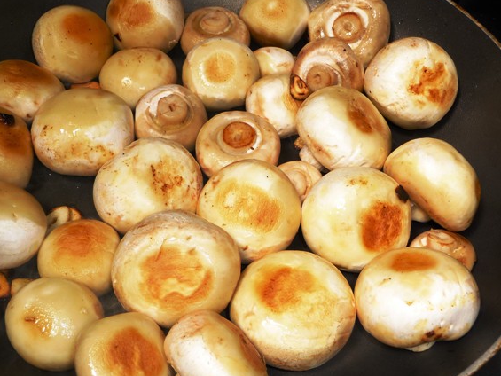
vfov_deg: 28.6
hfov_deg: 37.4
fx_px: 738
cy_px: 174
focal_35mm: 51
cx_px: 223
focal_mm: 7.6
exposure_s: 1/320
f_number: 4.1
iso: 100
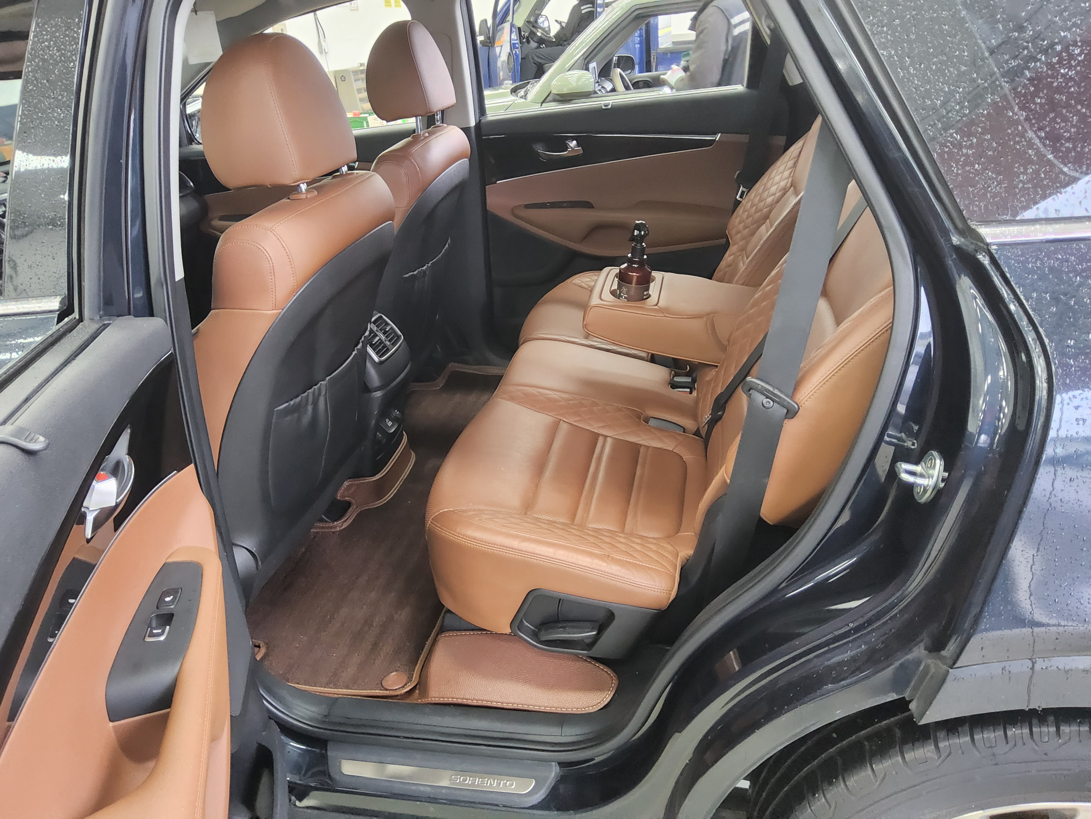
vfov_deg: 54.9
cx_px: 546
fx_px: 788
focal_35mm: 25
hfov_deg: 69.4
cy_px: 410
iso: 1000
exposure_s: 1/120
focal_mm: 3.08
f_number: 2
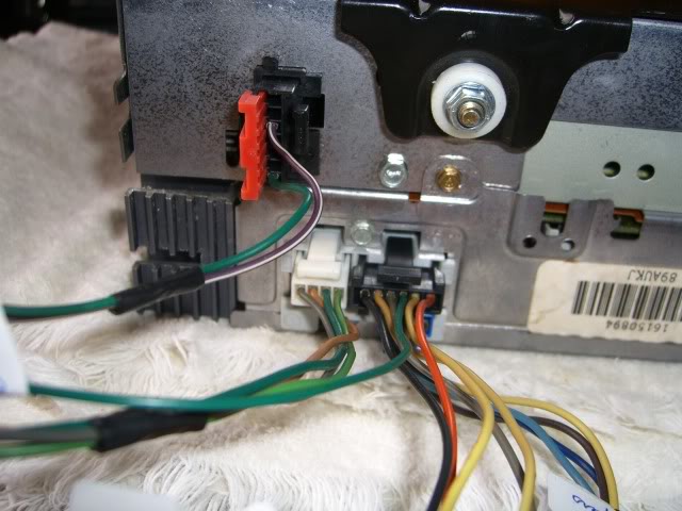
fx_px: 749
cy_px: 256
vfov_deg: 37.7
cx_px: 341
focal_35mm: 38
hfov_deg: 49.0
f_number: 2.8
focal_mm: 7.9
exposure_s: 1/60
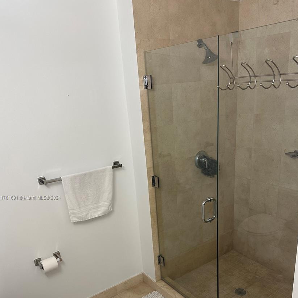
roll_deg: +4.2
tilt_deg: -21.0
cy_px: 198
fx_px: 302
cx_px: 157
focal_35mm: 31
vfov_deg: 51.6
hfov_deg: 52.5
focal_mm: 6.86
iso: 125
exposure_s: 1/120
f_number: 1.78
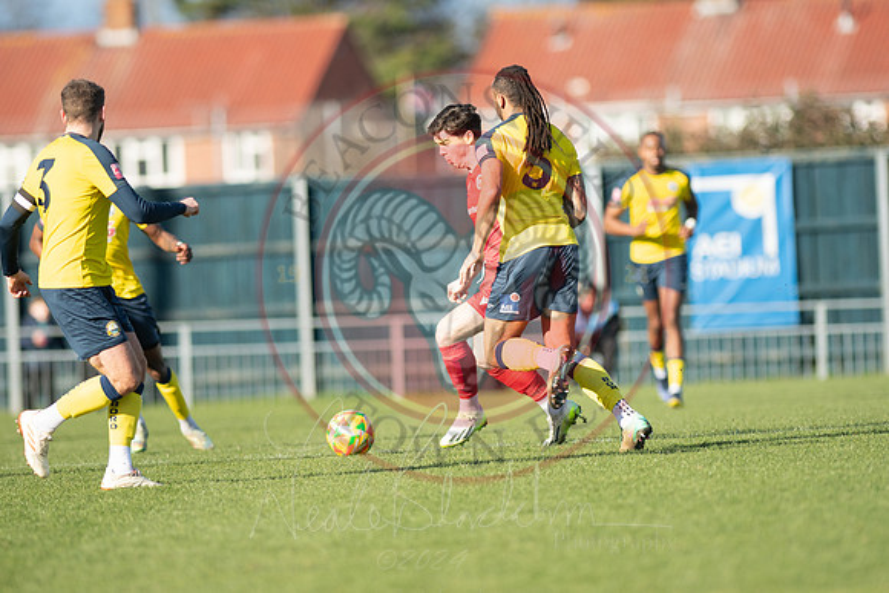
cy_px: 296
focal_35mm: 450
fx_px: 11115
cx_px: 444
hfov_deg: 4.6
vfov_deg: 3.1
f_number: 2.8
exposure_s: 1/2500
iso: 250
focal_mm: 300
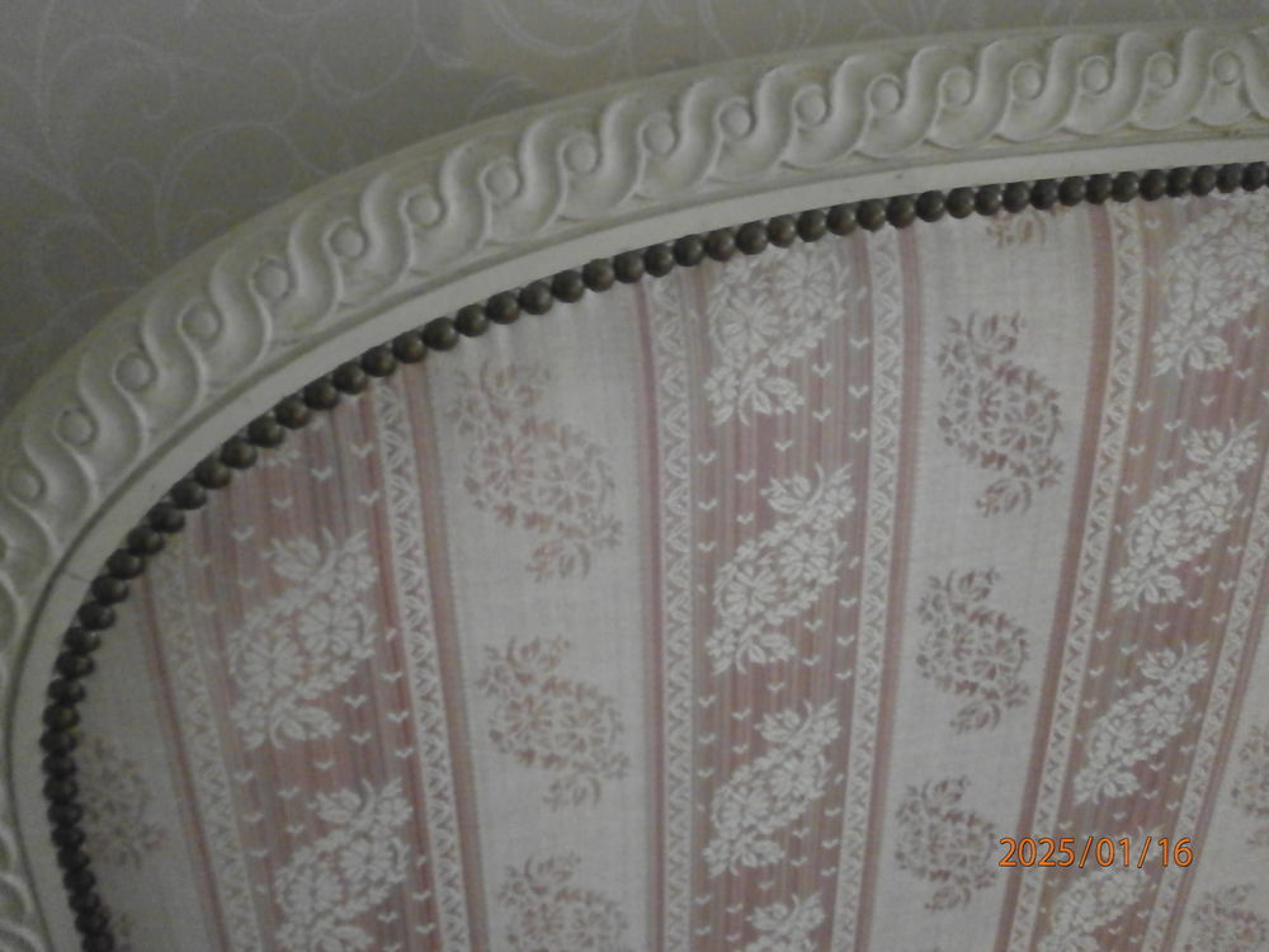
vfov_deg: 44.2
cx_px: 634
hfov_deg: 56.8
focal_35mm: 32
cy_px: 476
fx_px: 1173
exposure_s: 1/15
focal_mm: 5.8
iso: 1250
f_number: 3.1
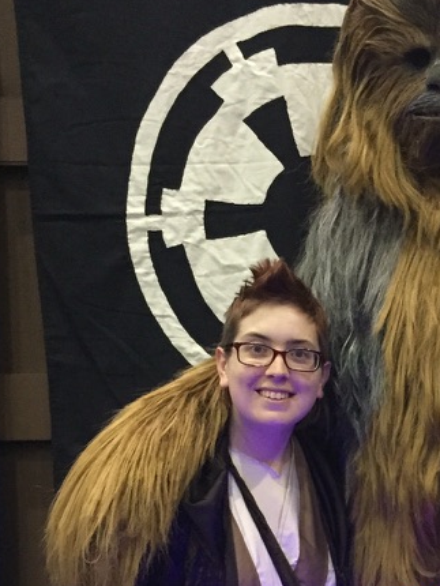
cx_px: 486
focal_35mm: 69
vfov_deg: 27.4
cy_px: 492
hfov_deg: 20.3
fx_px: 1168
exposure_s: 1/25
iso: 320
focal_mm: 4.15
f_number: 2.2
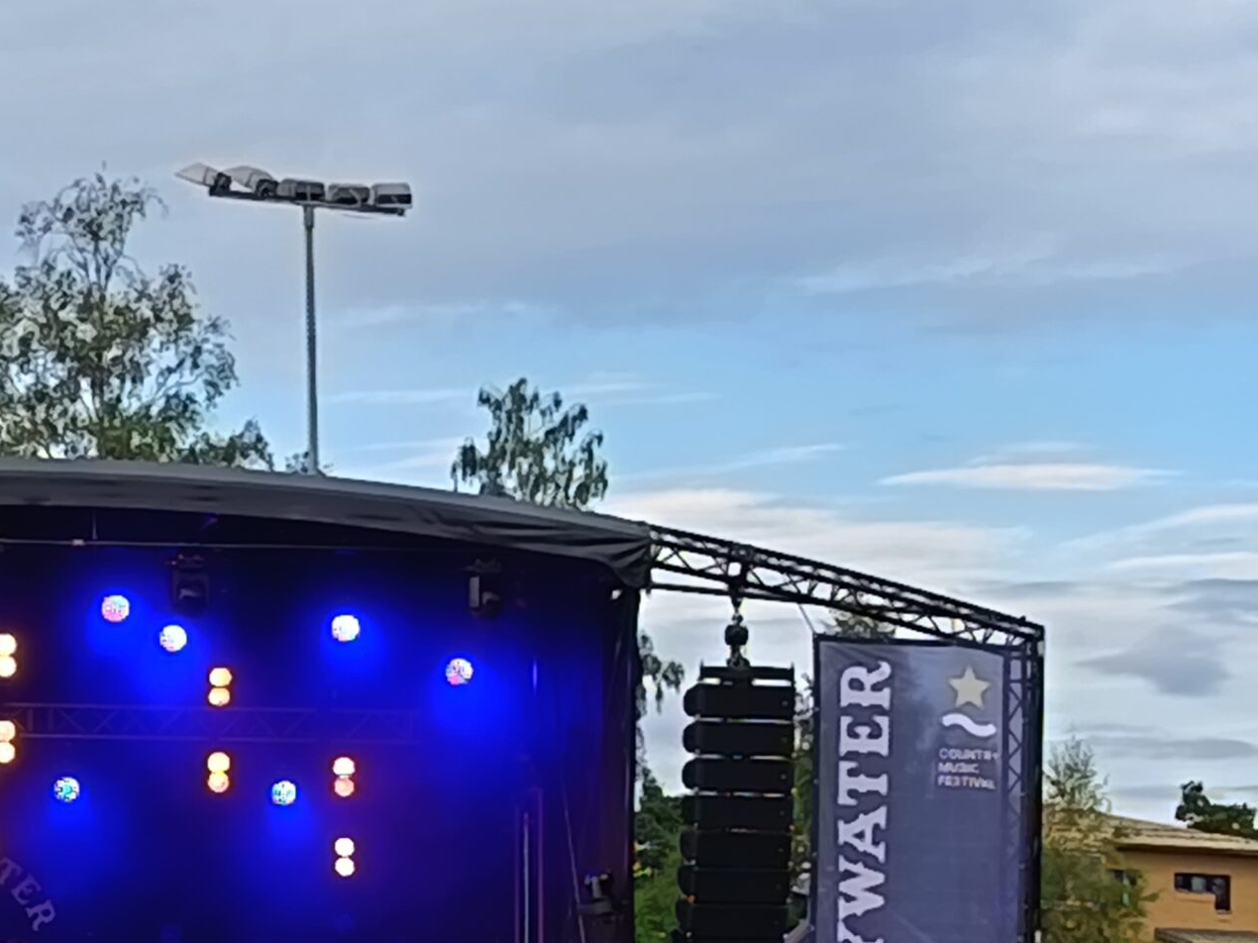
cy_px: 825
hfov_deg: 15.7
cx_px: 287
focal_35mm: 125
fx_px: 4542
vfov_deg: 11.8
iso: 100
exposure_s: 1/211
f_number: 1.75
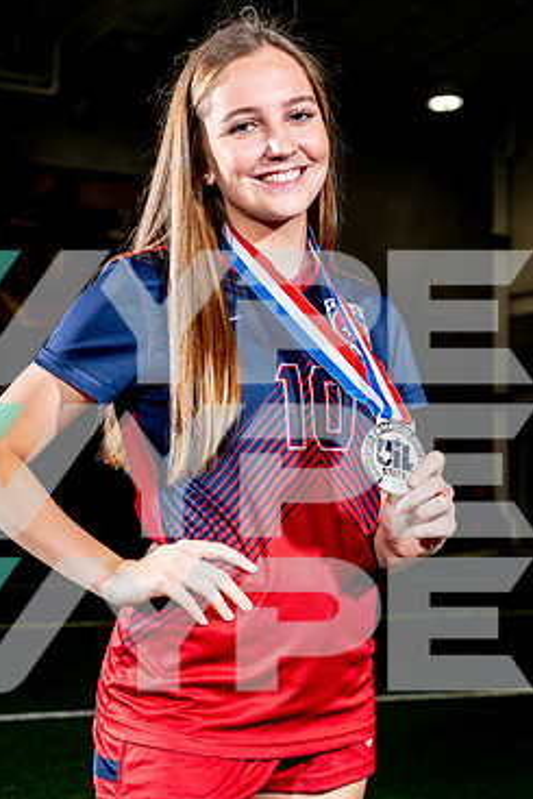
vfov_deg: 30.9
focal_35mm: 65
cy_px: 472
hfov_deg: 20.9
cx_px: 215
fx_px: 1442
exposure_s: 1/125
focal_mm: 53
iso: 100
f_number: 5.6
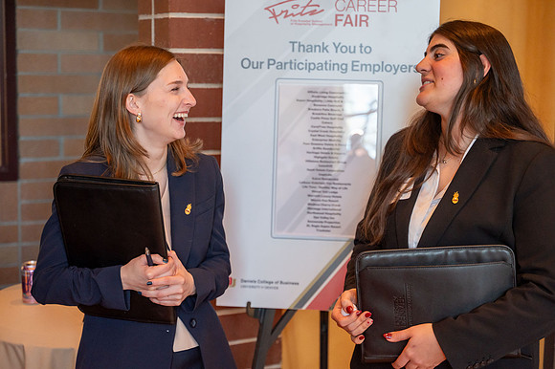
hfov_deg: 33.4
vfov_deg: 22.6
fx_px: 924
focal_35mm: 60
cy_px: 184
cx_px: 278
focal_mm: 60
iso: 2500
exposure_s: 1/250
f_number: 2.8
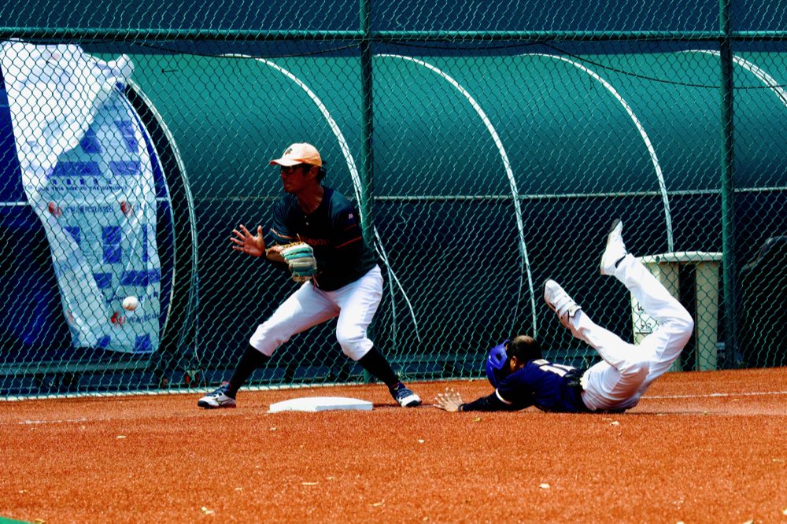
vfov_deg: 5.6
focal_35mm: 246
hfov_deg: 8.4
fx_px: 5376
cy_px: 262
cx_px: 394
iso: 100
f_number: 6.3
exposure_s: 1/1250
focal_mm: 164
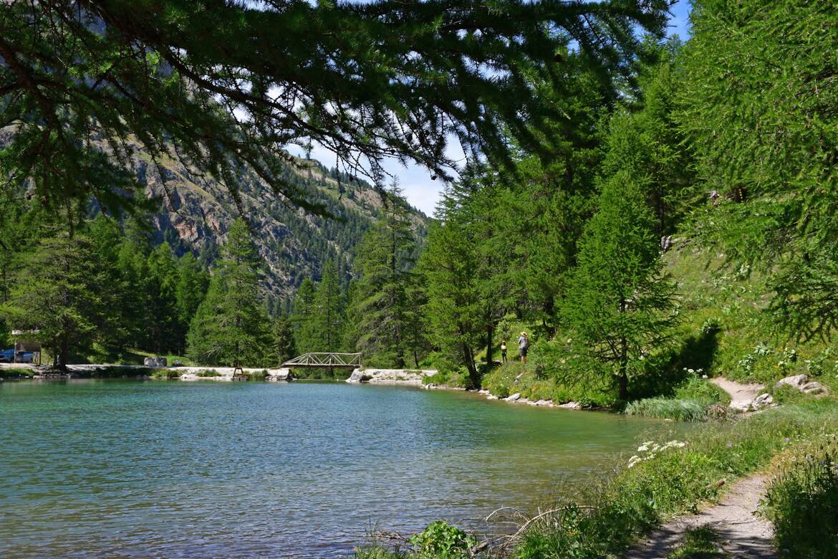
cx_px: 419
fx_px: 1210
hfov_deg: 38.2
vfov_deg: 26.0
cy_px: 280
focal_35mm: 52
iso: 200
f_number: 10
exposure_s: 1/250
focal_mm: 35
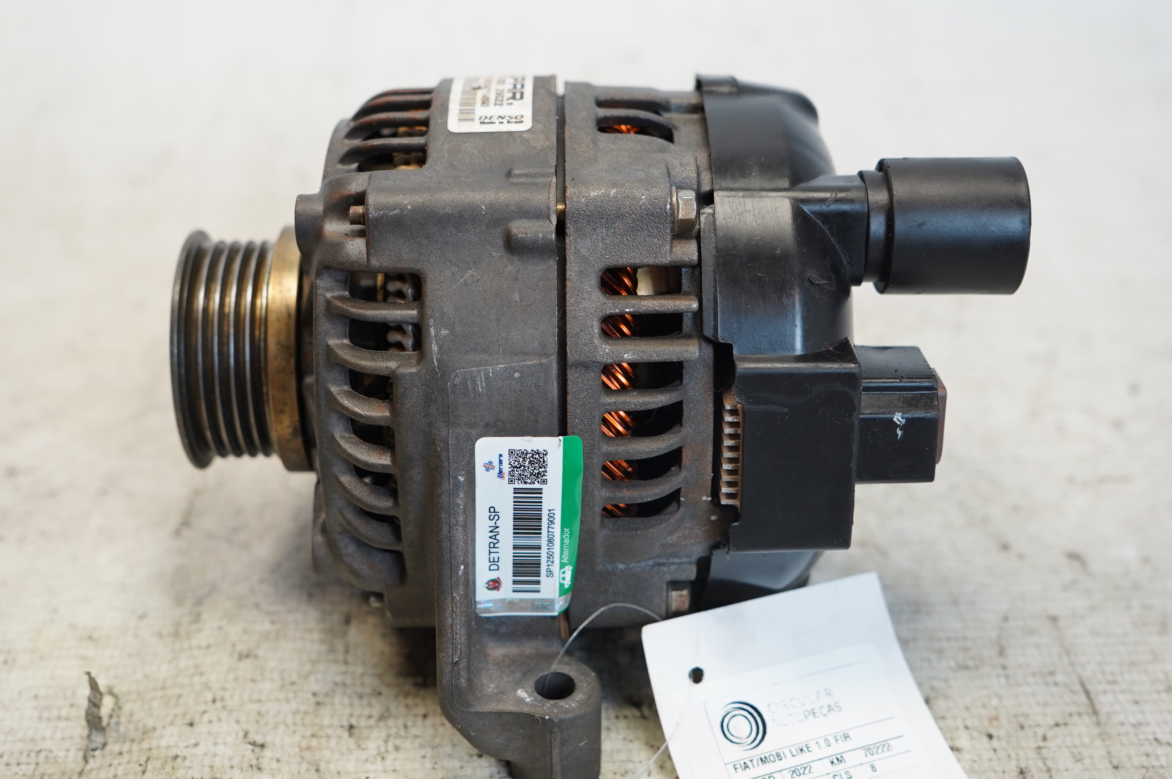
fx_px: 1594
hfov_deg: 40.4
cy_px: 390
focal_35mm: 49
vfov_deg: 27.5
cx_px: 586
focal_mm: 33
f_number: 4
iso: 640
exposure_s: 1/160
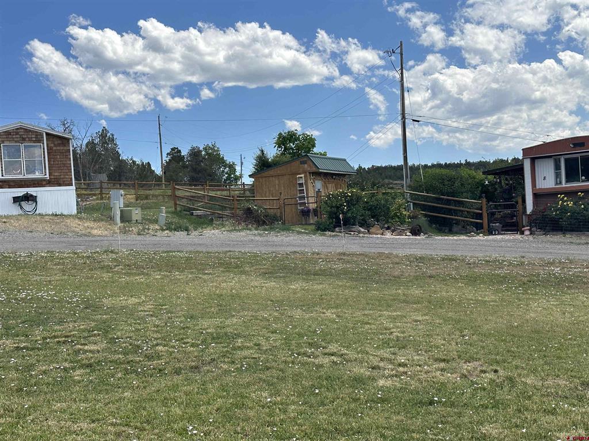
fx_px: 817
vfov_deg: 30.3
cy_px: 220
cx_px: 294
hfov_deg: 39.7
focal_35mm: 48
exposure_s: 1/3876
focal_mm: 6.86
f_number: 1.78
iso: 64
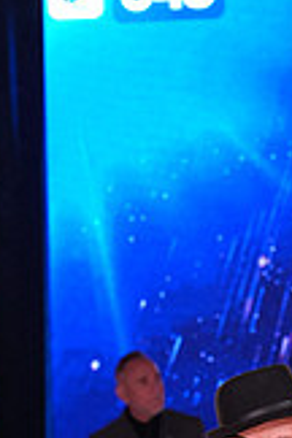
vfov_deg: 5.5
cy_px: 554
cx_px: 483
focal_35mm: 375
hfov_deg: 3.6
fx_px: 4562
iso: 2500
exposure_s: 1/200
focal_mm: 105
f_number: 5
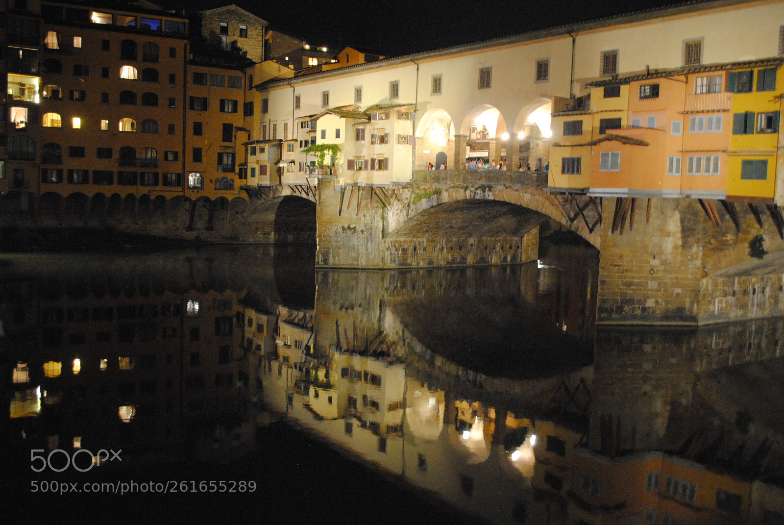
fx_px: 785
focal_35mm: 36
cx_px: 392
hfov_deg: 53.1
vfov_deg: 37.0
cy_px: 262
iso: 1600
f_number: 4
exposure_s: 1/5
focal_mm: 24
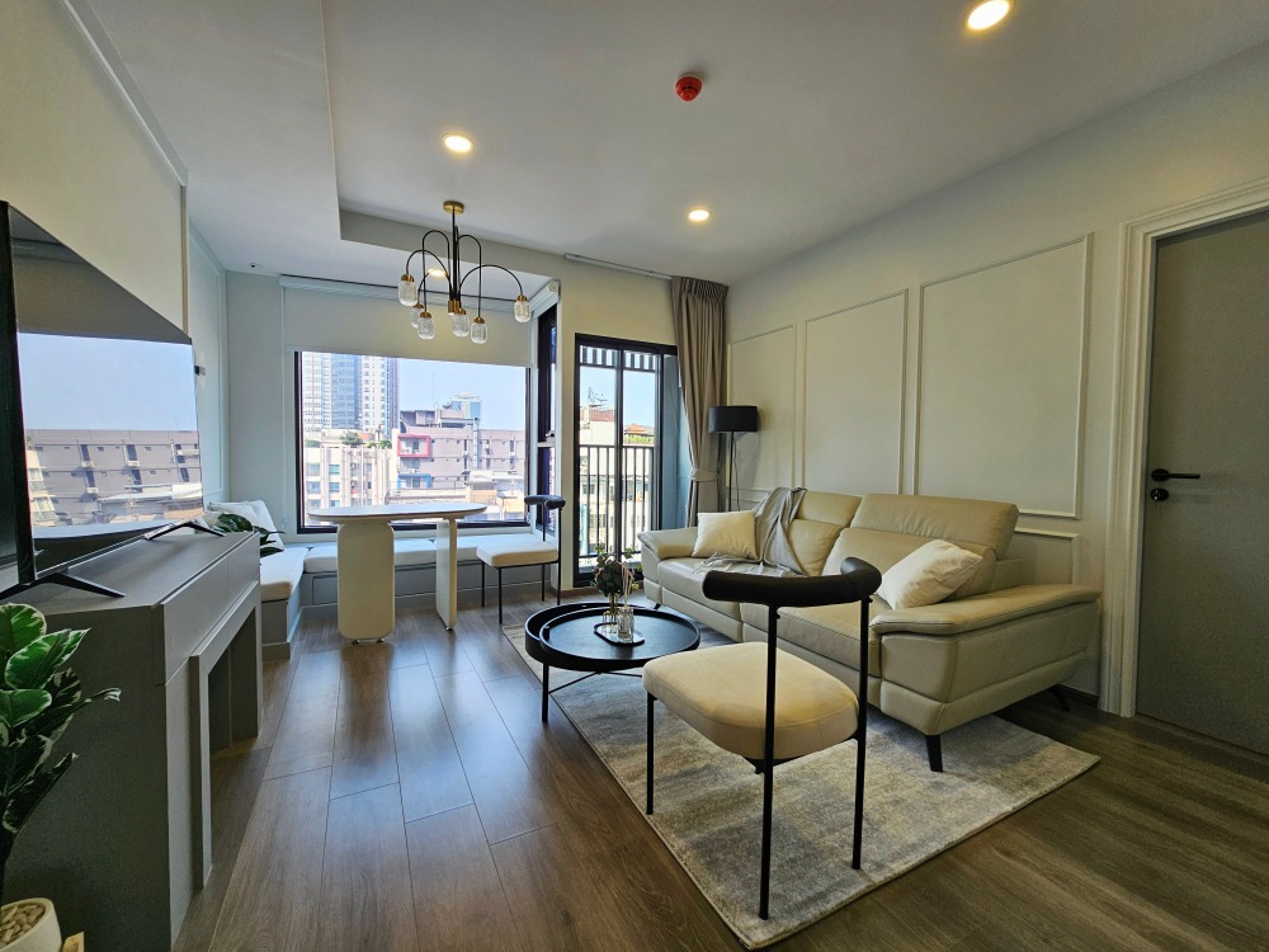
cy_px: 476
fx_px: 477
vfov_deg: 89.9
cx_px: 634
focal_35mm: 13
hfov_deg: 106.2
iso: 50
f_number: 2.2
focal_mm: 2.2
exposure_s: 1/100
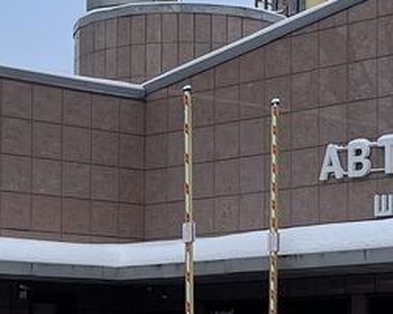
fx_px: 1499
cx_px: 246
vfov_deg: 11.9
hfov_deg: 14.9
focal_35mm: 129
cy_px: 227
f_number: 1.6
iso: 32
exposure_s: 1/626
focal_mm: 4.2
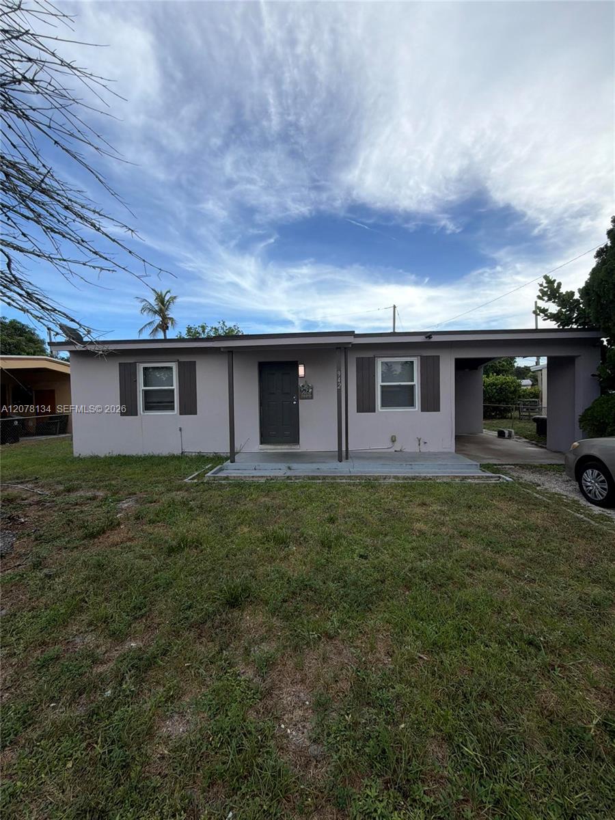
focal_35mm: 14
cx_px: 308
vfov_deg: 102.1
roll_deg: +1.2
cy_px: 410
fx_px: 332
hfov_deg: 85.7
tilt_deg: -1.0
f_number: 2.2
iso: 32
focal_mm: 2.22
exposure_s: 1/770
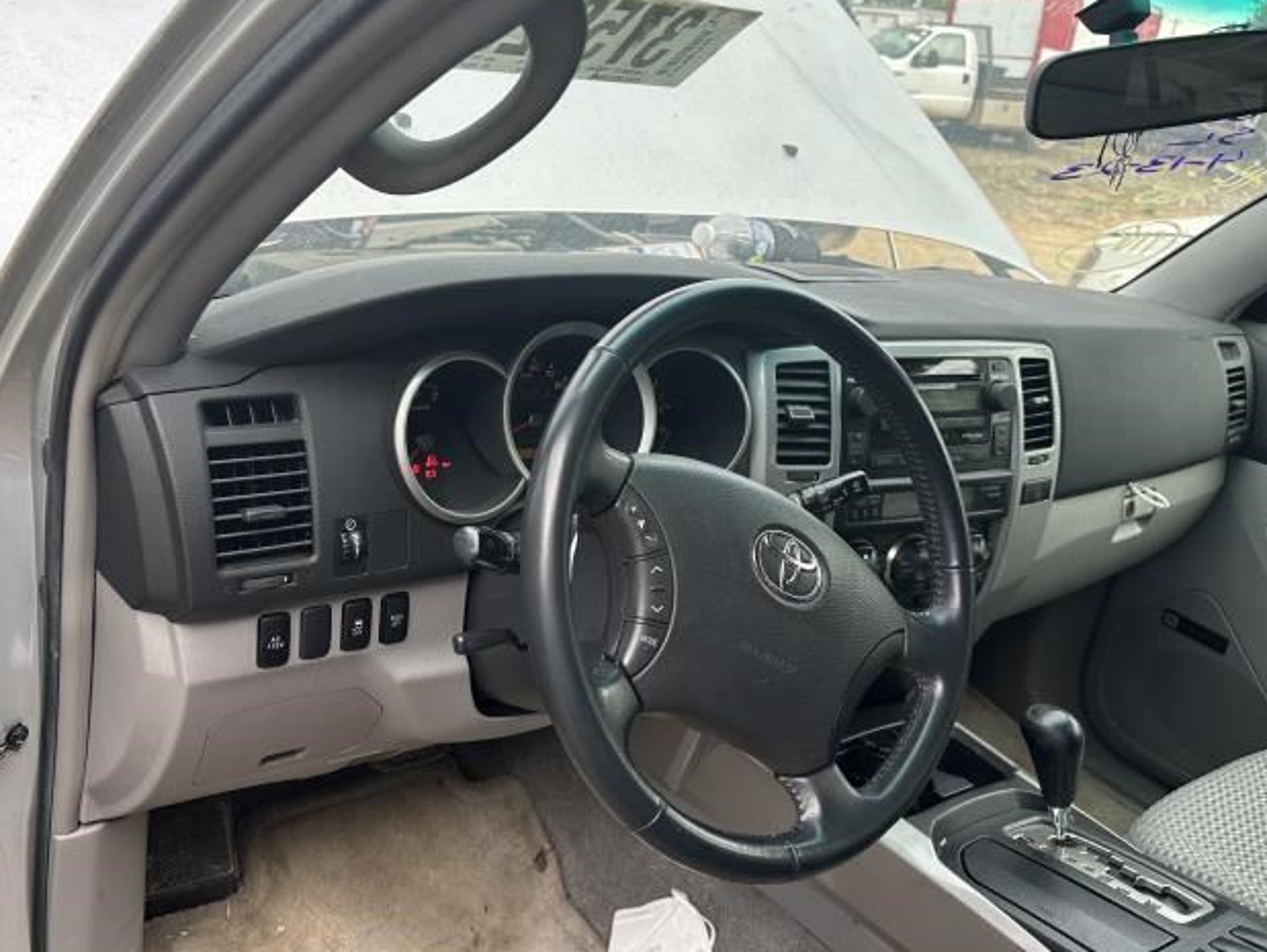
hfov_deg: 58.3
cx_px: 585
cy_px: 436
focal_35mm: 31
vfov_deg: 45.4
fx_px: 1135
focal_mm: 6.86
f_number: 1.78
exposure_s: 1/163
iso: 80
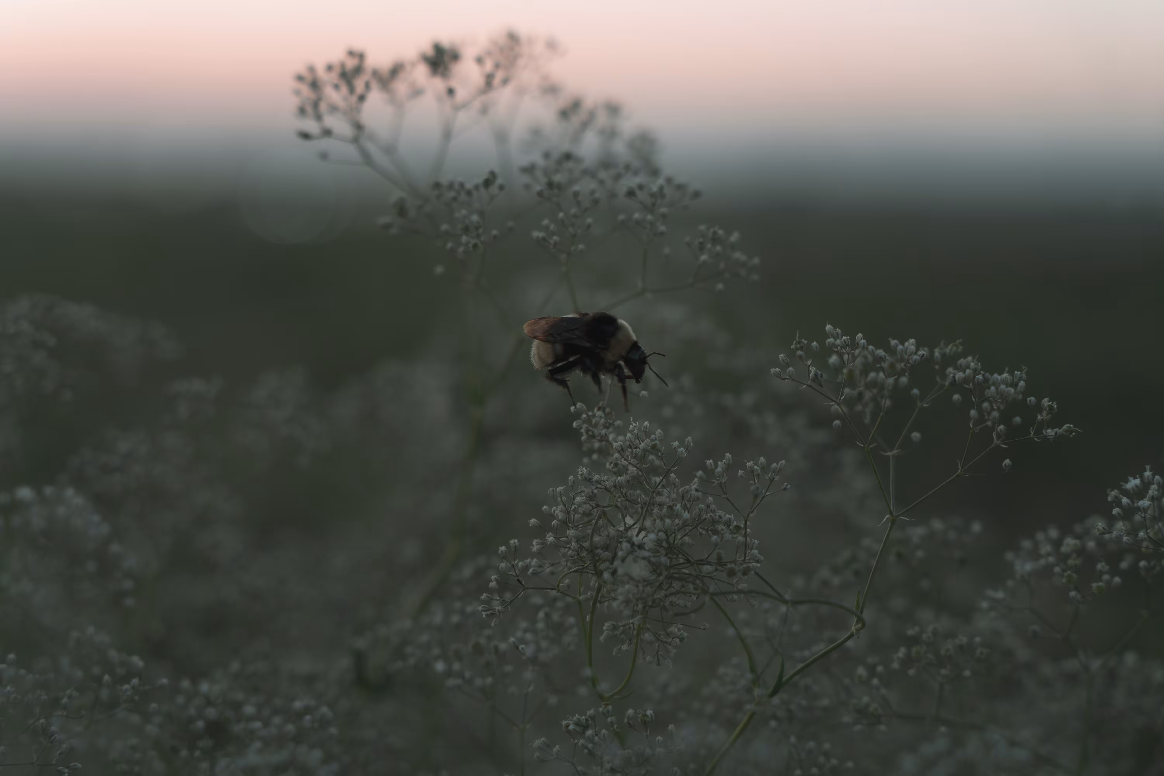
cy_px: 388
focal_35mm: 75
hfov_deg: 27.0
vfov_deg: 18.2
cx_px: 582
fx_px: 2425
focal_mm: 75
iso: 200
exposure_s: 1/160
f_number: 4.5
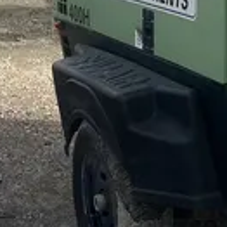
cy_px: 6
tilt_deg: -8.9
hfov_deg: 11.6
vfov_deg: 12.4
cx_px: 405
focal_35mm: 139
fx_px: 1031
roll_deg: -0.6
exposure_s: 1/1389
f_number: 1.8
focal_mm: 3.99
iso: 32
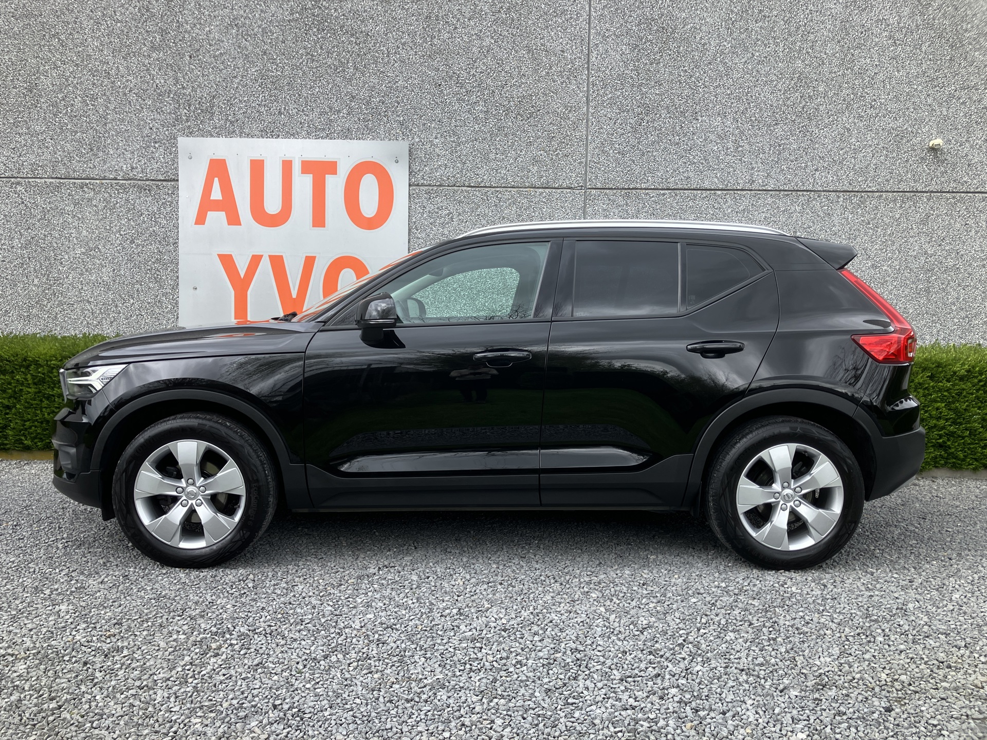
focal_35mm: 28
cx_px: 494
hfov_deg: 63.4
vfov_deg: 49.7
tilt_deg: -2.6
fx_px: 798
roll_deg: +0.6
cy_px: 370
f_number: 1.8
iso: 32
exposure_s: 1/392
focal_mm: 3.99
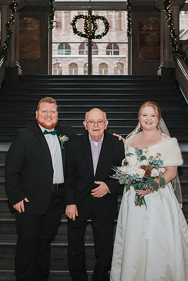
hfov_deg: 25.7
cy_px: 140
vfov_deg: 37.9
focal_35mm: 52
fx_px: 411
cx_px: 81
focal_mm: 35
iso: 1000
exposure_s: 1/200
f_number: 3.5
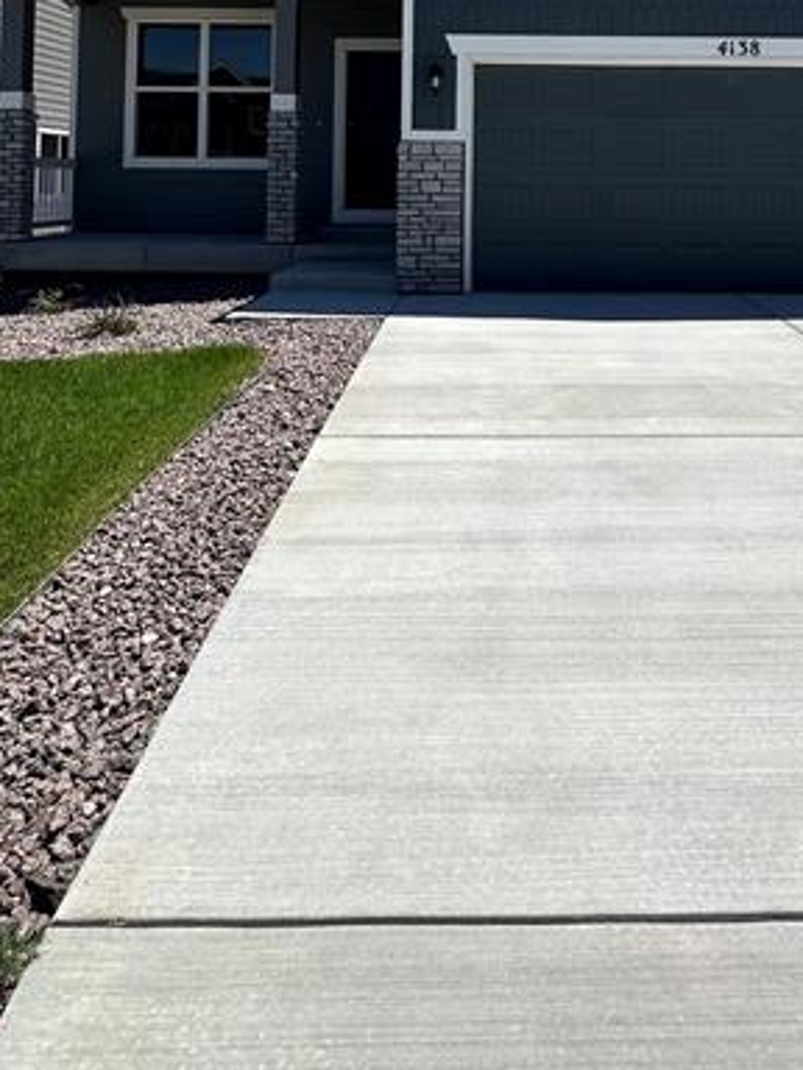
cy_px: 148
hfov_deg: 49.3
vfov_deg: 56.5
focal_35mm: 28
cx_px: 503
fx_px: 866
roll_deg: -0.9
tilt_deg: +0.1
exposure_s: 1/2959
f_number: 2.2
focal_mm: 2.22
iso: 50
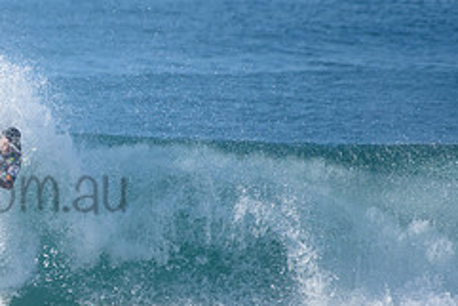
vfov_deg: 1.1
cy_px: 168
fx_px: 15288
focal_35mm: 1201
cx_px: -74
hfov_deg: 1.7
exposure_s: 1/2000
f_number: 5.6
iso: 360
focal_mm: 500
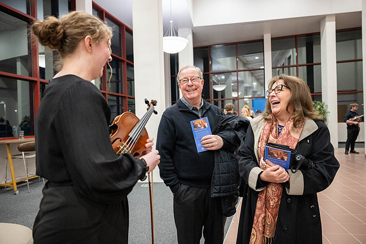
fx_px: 244
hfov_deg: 73.7
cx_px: 183
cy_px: 122
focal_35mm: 24
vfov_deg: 53.2
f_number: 2.8
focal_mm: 24
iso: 4000
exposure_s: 1/250
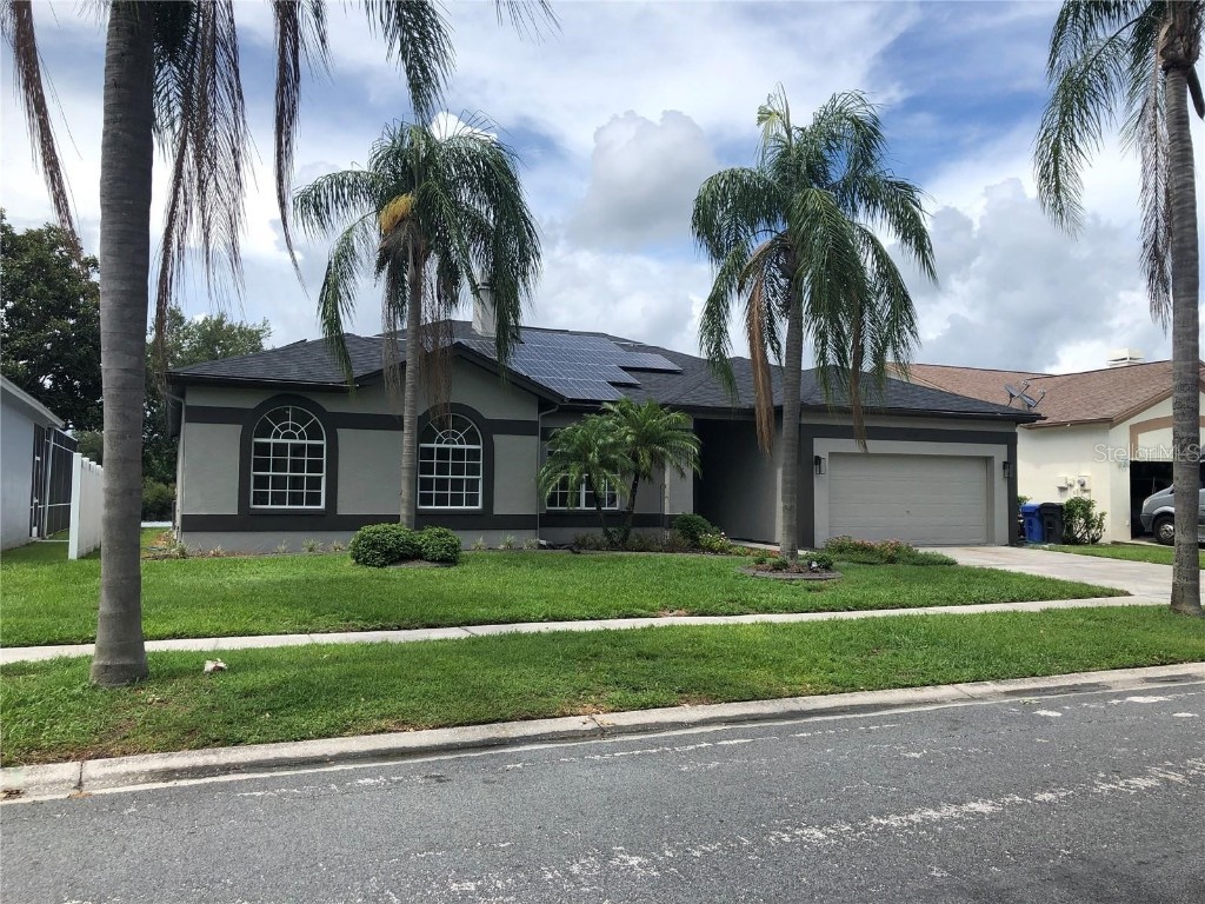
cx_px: 602
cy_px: 452
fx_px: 975
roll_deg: -0.4
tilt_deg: +3.2
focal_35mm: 28
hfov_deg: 63.4
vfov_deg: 49.7
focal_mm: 4
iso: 20
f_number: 1.8
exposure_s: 1/2183
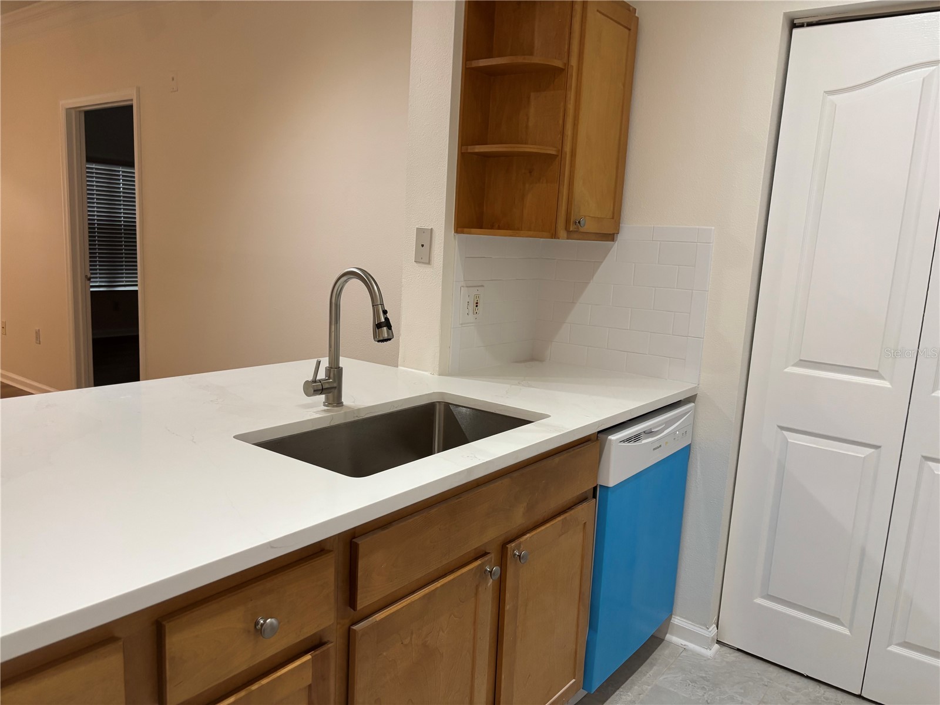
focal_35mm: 26
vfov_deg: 53.1
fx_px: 706
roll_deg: -3.4
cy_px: 352
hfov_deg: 67.3
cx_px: 470
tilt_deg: -9.8
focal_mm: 5.96
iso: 200
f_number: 1.6
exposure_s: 1/60
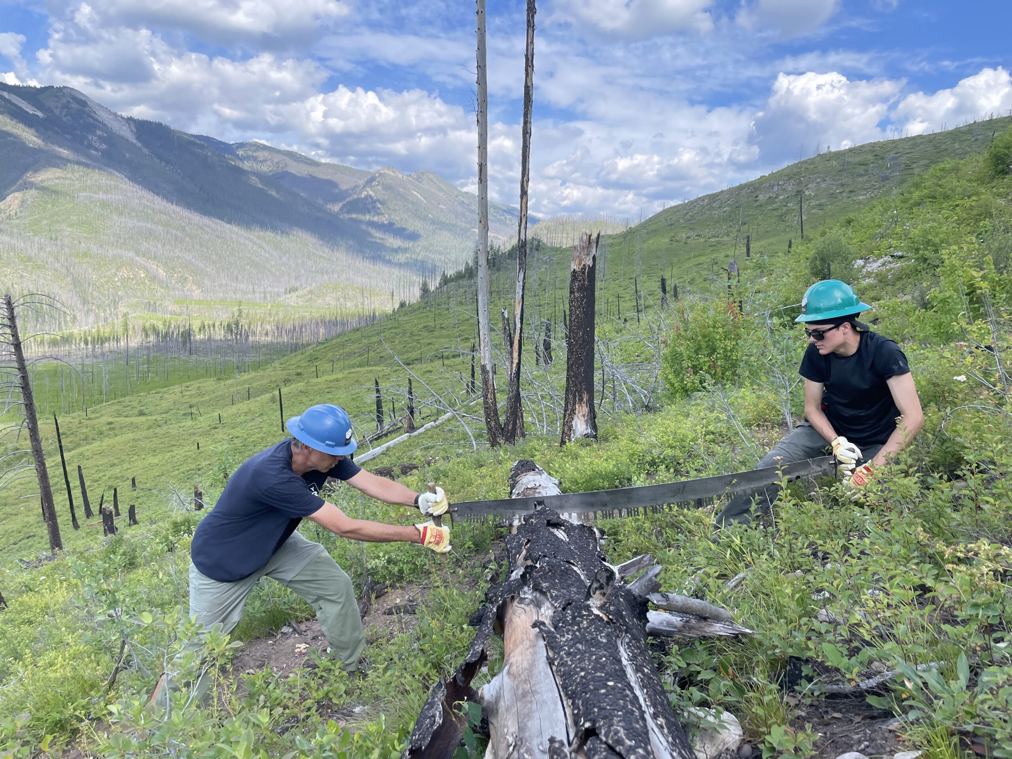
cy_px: 380
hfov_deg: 67.3
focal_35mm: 26
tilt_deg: -6.8
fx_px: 760
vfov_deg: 53.1
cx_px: 506
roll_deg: -3.5
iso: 32
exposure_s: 1/1289
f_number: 1.6
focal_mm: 4.2
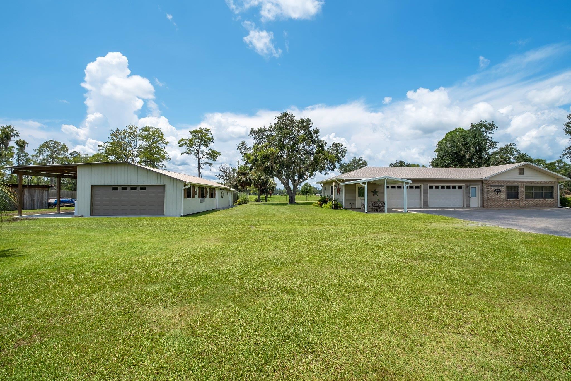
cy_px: 190
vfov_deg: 77.3
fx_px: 238
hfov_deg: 100.4
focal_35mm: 15
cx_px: 286
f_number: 8
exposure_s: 1/600
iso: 160
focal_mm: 10
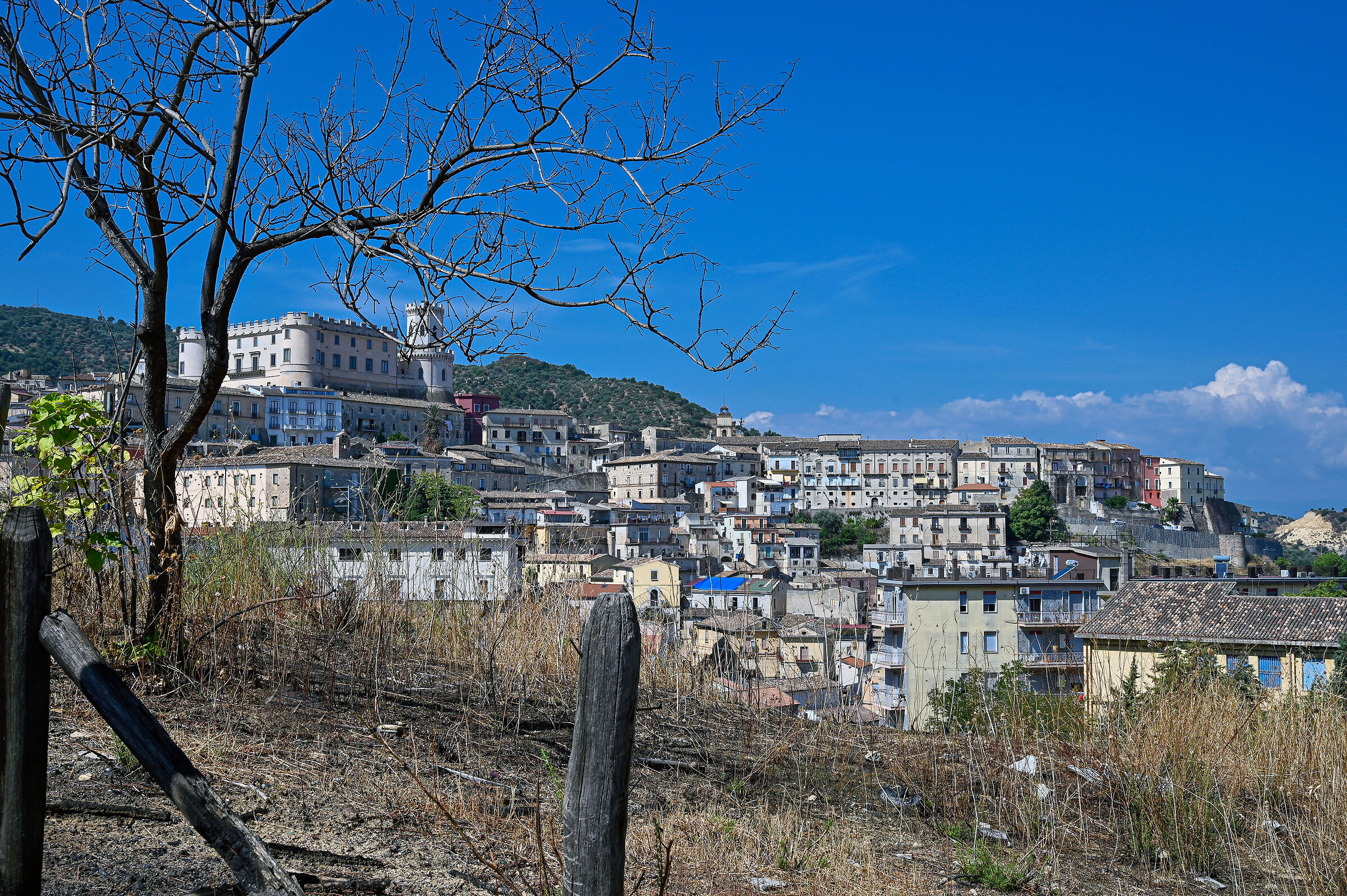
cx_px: 674
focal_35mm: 39
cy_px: 448
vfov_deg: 34.2
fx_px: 1458
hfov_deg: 49.6
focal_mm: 39
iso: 160
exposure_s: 1/320
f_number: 13
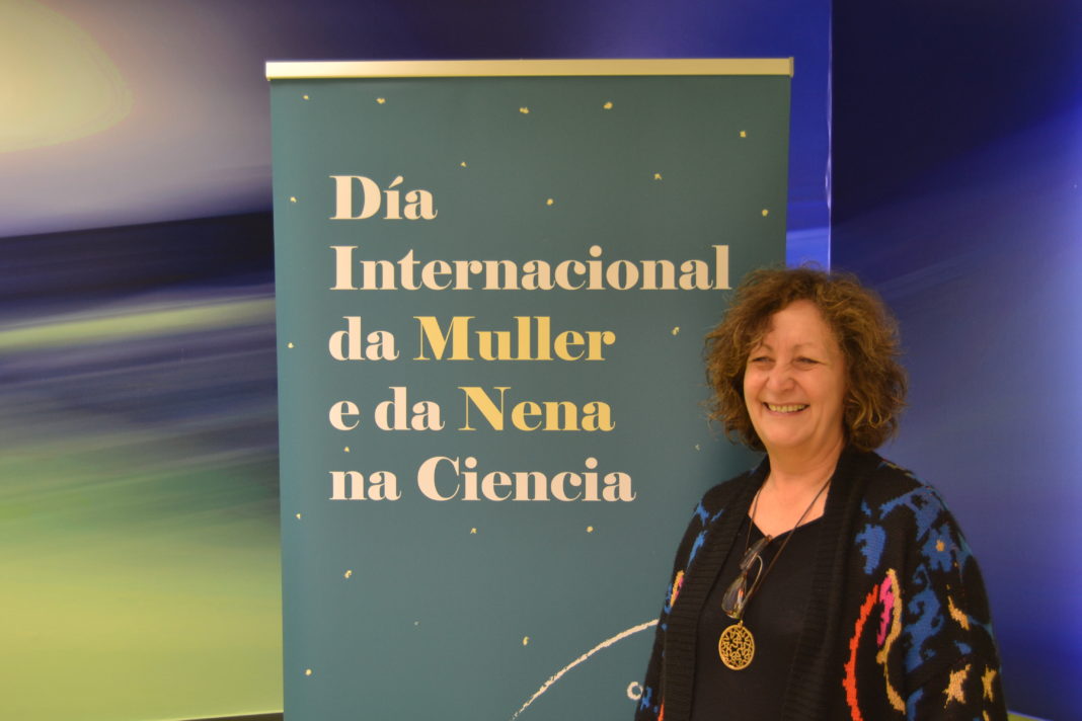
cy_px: 360
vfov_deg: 28.1
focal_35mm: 48
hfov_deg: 41.1
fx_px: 1443
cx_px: 541
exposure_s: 1/60
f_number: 4.5
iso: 450
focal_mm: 32
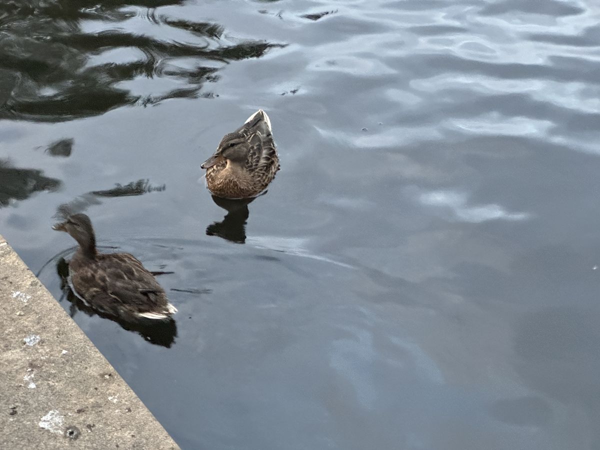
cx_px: 300
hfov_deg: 25.3
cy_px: 225
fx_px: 1335
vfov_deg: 19.1
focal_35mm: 77
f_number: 2.8
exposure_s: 1/41
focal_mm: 9
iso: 1250
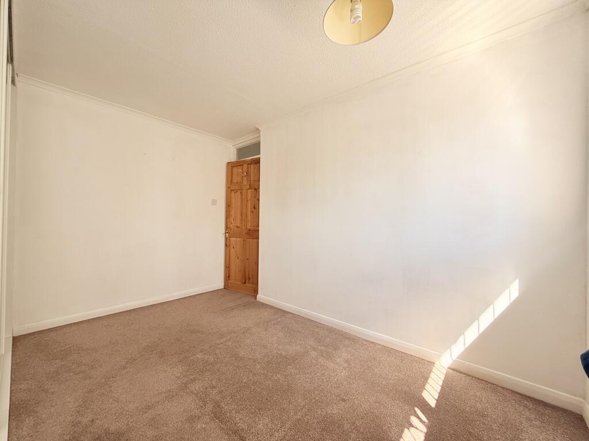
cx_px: 294
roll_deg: -1.3
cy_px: 220
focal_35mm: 14
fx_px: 238
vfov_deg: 85.7
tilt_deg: +2.0
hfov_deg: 102.1
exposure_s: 1/159
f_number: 2.2
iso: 50
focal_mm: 2.22
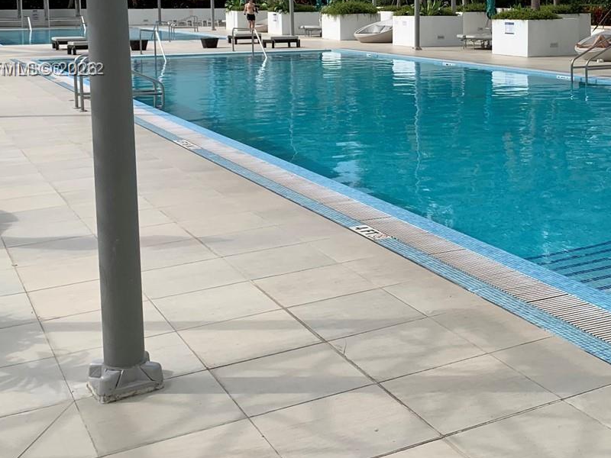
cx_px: 470
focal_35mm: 52
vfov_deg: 27.3
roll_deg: +0.1
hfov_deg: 35.8
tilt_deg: -6.0
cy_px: 70
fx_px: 918
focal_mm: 4.25
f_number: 1.8
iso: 25
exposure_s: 1/3086
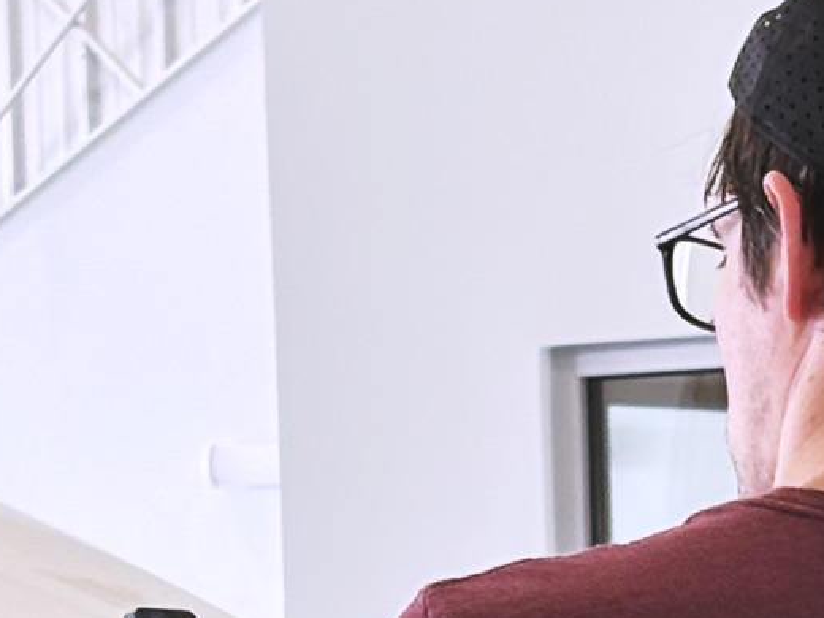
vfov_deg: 6.2
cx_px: 333
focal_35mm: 240
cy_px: 746
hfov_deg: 8.2
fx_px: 5713
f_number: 1.6
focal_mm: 5.96
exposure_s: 1/140
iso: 50
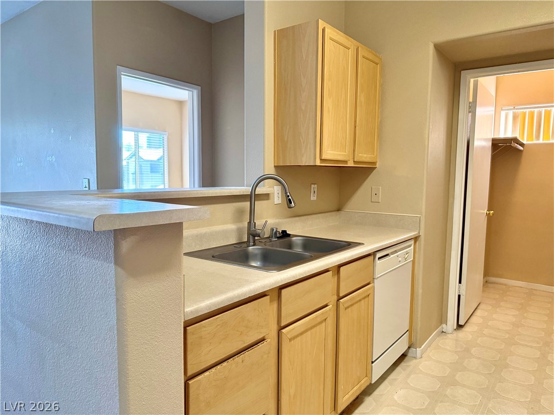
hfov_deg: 71.6
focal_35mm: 24
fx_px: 384
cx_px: 277
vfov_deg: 56.8
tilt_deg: -5.3
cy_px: 208
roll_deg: -0.7
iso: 400
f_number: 1.78
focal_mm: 6.76
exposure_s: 1/120
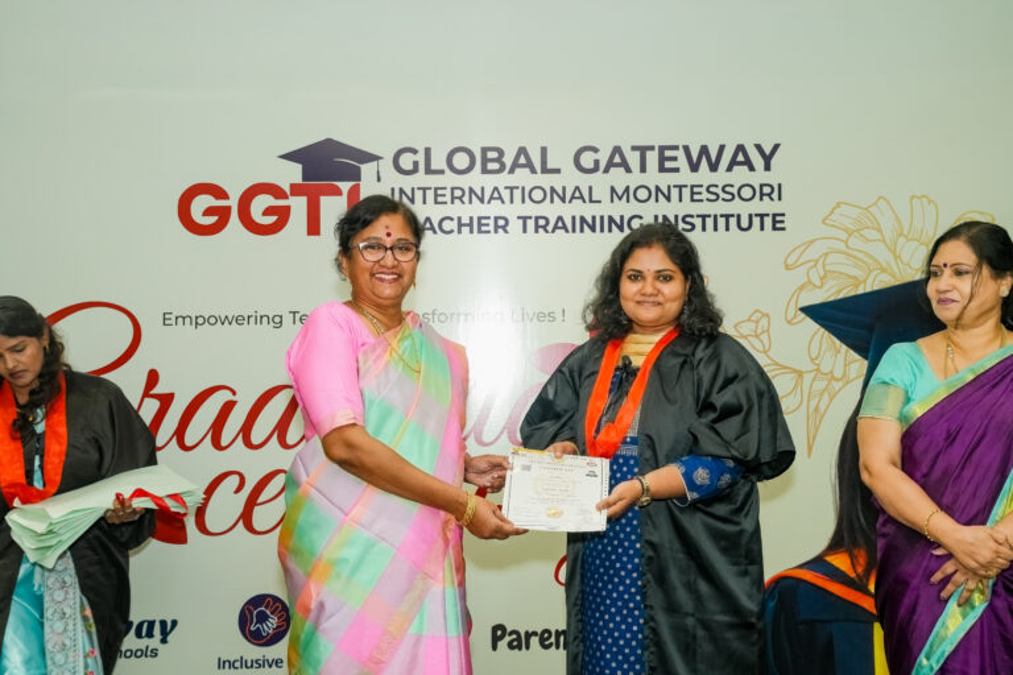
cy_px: 338
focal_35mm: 54
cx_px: 506
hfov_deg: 36.9
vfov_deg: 25.1
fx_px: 1519
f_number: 6.3
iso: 800
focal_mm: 54
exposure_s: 1/125
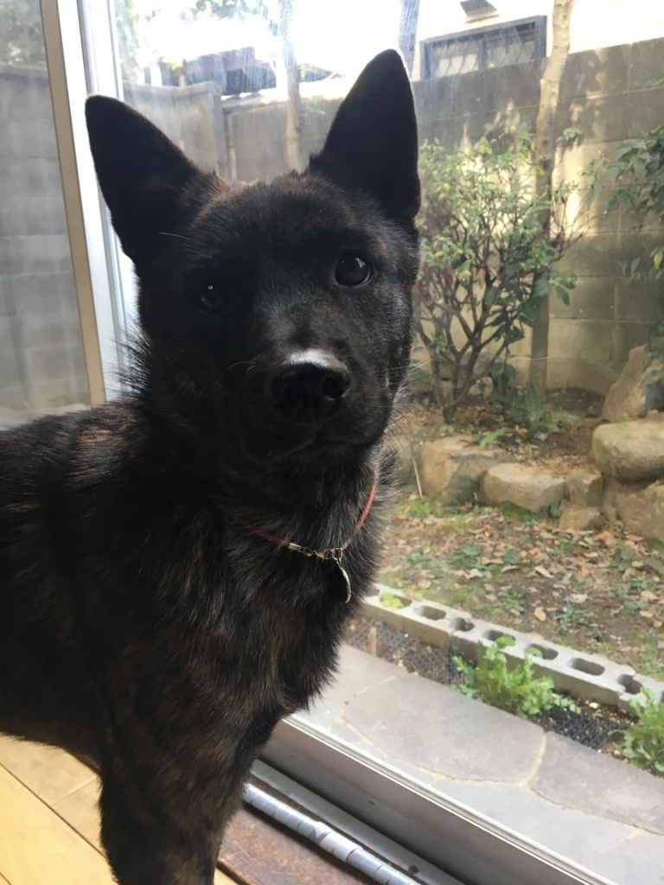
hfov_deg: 48.2
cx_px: 332
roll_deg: +3.3
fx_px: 742
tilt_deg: -16.0
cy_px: 442
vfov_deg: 61.7
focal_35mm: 29
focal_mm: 4.15
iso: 25
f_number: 2.2
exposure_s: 1/30
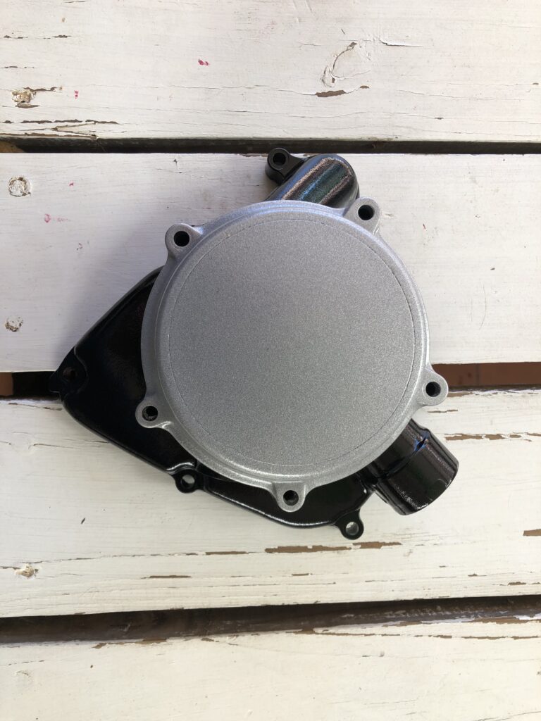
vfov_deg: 63.4
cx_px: 270
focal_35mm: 28
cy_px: 360
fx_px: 583
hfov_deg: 49.7
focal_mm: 4
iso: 25
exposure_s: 1/120
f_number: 1.8
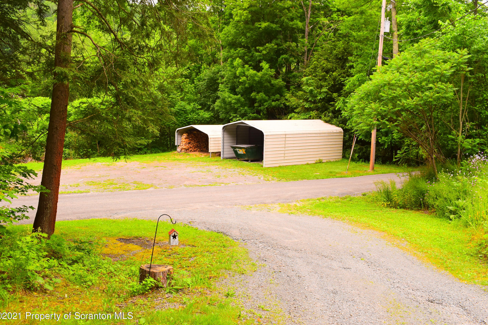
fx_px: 481
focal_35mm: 36
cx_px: 245
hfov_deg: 53.8
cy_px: 163
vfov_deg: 37.3
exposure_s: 1/250
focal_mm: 23
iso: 360
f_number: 8
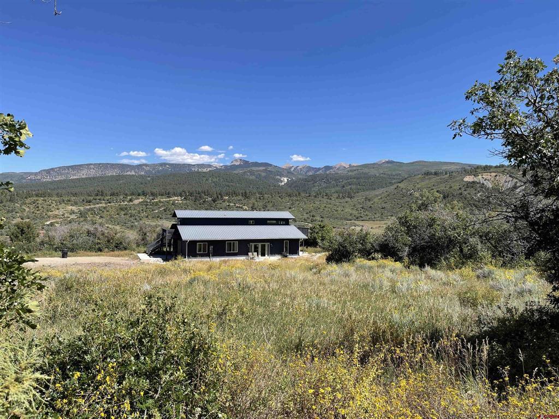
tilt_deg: -0.8
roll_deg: -0.8
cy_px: 210
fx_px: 404
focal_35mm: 25
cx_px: 280
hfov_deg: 69.4
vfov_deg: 54.9
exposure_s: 1/2660
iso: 32
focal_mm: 5.1
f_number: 1.6
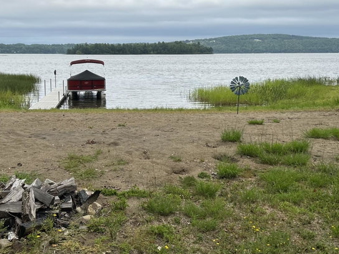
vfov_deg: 29.7
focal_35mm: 49
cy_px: 108
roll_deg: +0.4
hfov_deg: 38.8
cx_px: 144
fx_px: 480
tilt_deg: -6.6
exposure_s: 1/1377
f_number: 1.5
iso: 50
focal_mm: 5.7
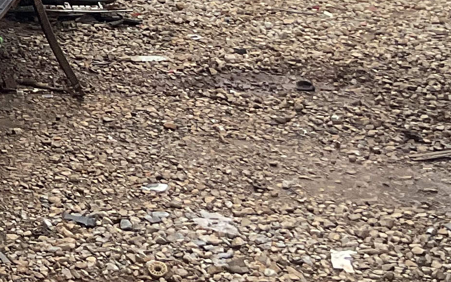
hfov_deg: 14.5
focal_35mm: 133
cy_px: -166
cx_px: -258
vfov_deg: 9.5
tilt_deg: -8.3
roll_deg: +0.1
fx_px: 1634
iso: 16
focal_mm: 3
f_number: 1.8
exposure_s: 1/929
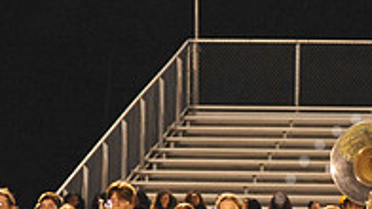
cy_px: 274
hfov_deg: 4.5
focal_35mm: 481
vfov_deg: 2.5
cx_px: 438
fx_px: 4742
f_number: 4
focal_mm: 155
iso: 3200
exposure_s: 1/160
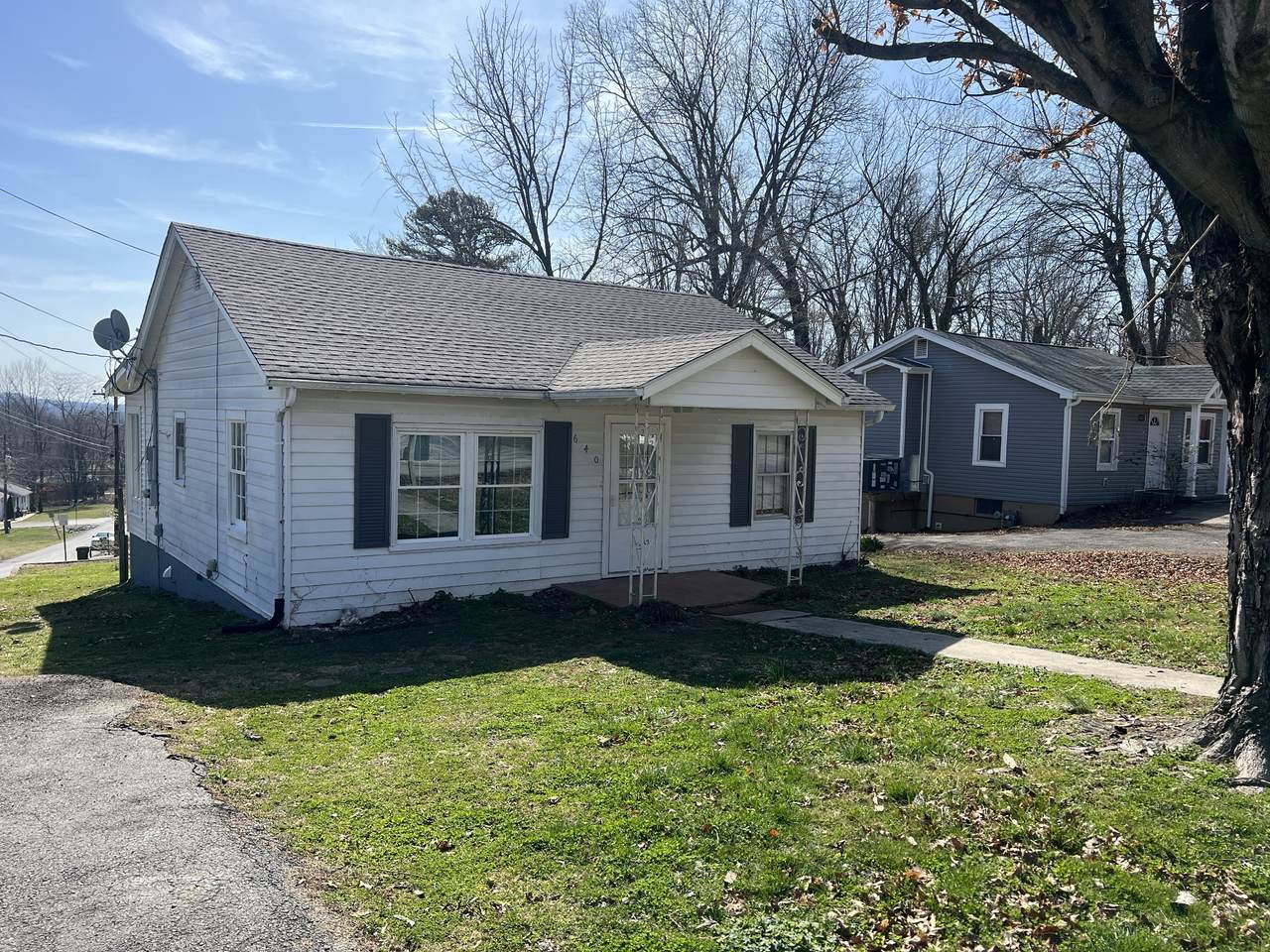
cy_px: 476
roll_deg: -1.5
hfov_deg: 67.3
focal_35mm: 26
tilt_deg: -3.5
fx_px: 954
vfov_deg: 53.1
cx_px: 635
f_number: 1.5
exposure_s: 1/3257
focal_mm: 5.7
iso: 50
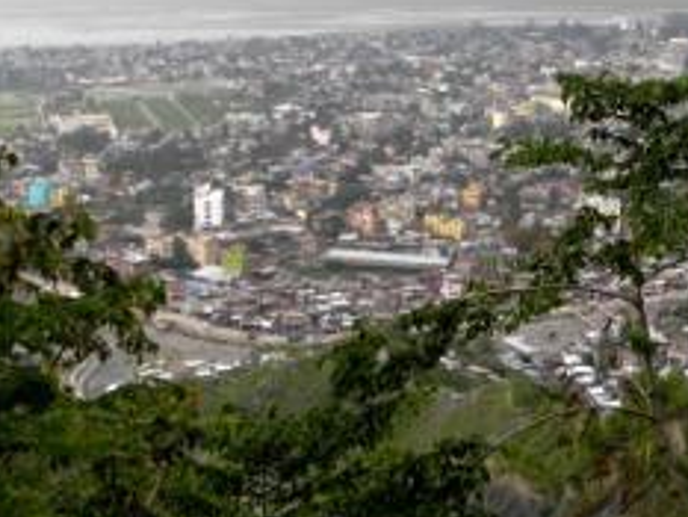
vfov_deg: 20.5
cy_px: 100
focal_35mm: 71
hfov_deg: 27.3
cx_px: 440
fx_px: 1412
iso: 64
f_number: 4
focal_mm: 6.6
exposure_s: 1/131
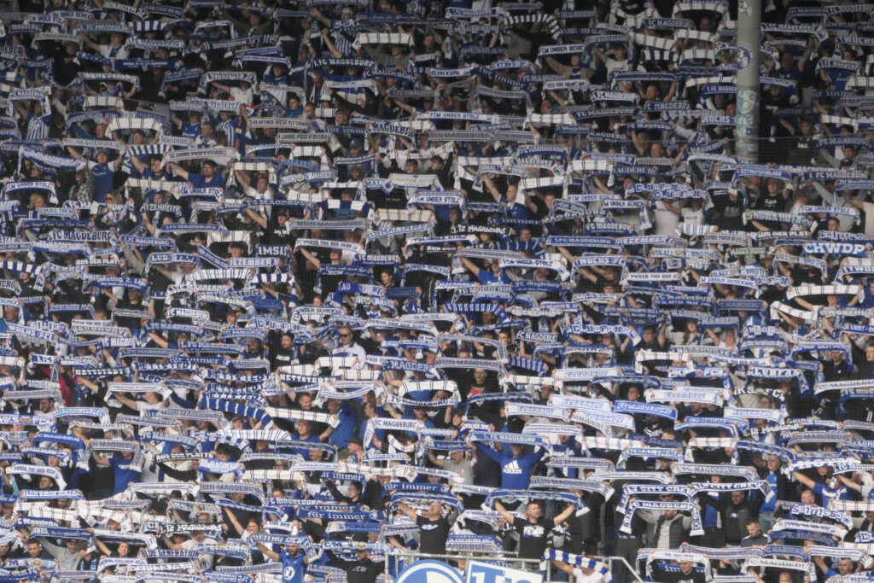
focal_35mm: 359
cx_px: 437
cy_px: 292
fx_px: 8716
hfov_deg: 5.7
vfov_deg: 3.8
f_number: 7.1
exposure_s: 1/800
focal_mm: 131.3
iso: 800
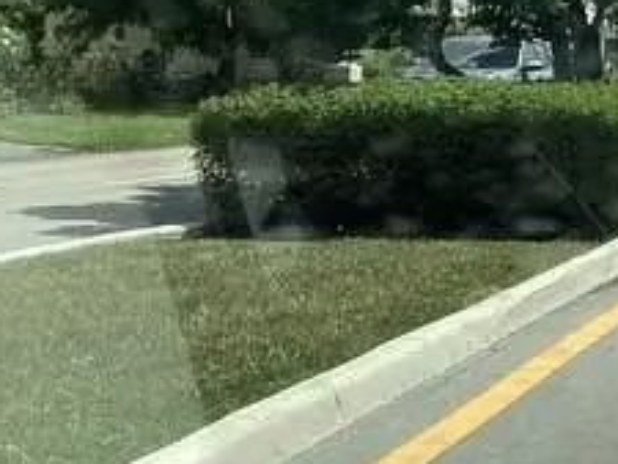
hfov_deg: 19.9
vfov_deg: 16.1
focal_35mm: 88
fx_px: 1572
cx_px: 862
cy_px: -104
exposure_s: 1/1894
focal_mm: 3.3
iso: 25
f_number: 2.4
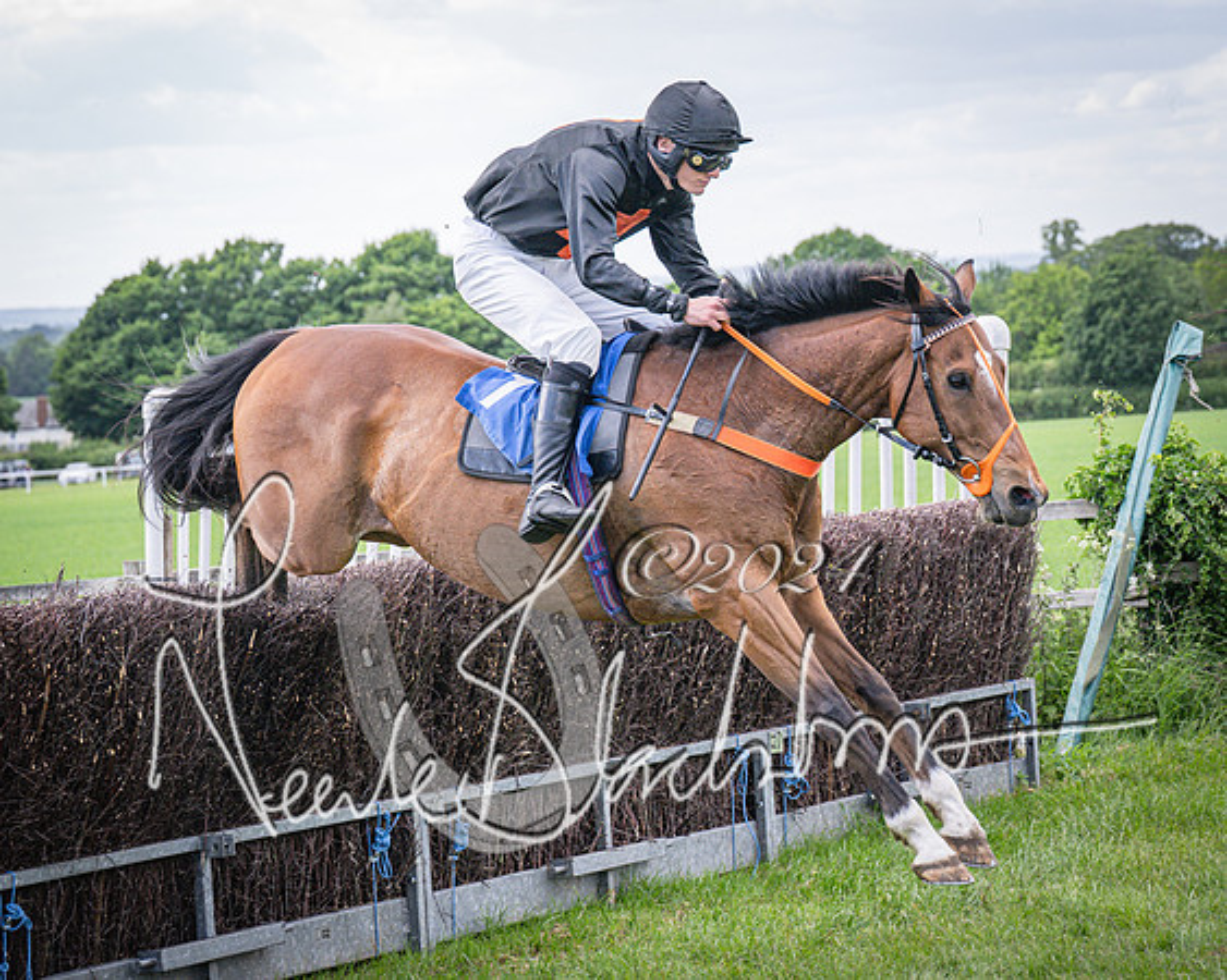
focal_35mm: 121
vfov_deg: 12.7
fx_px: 4405
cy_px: 486
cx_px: 854
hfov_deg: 15.8
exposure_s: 1/1250
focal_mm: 70
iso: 400
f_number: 4
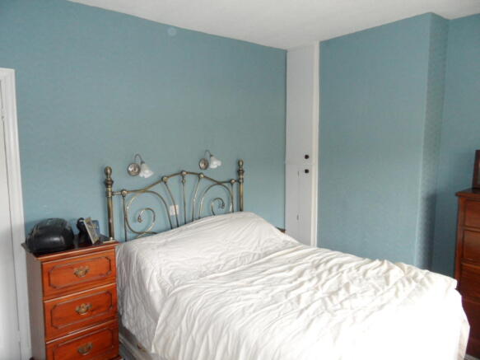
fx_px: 333
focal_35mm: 24
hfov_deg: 71.6
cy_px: 180
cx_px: 240
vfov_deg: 56.8
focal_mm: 3.9
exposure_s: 1/30
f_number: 3.2
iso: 200
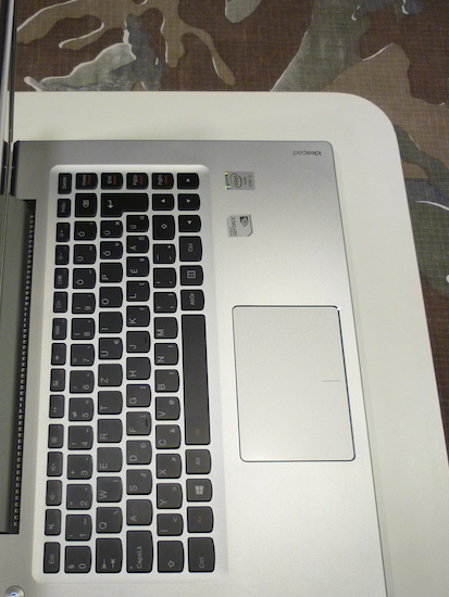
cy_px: 304
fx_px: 829
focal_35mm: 48
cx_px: 151
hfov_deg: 30.1
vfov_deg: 39.6
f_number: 2.8
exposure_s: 1/30
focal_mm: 5.5
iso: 160
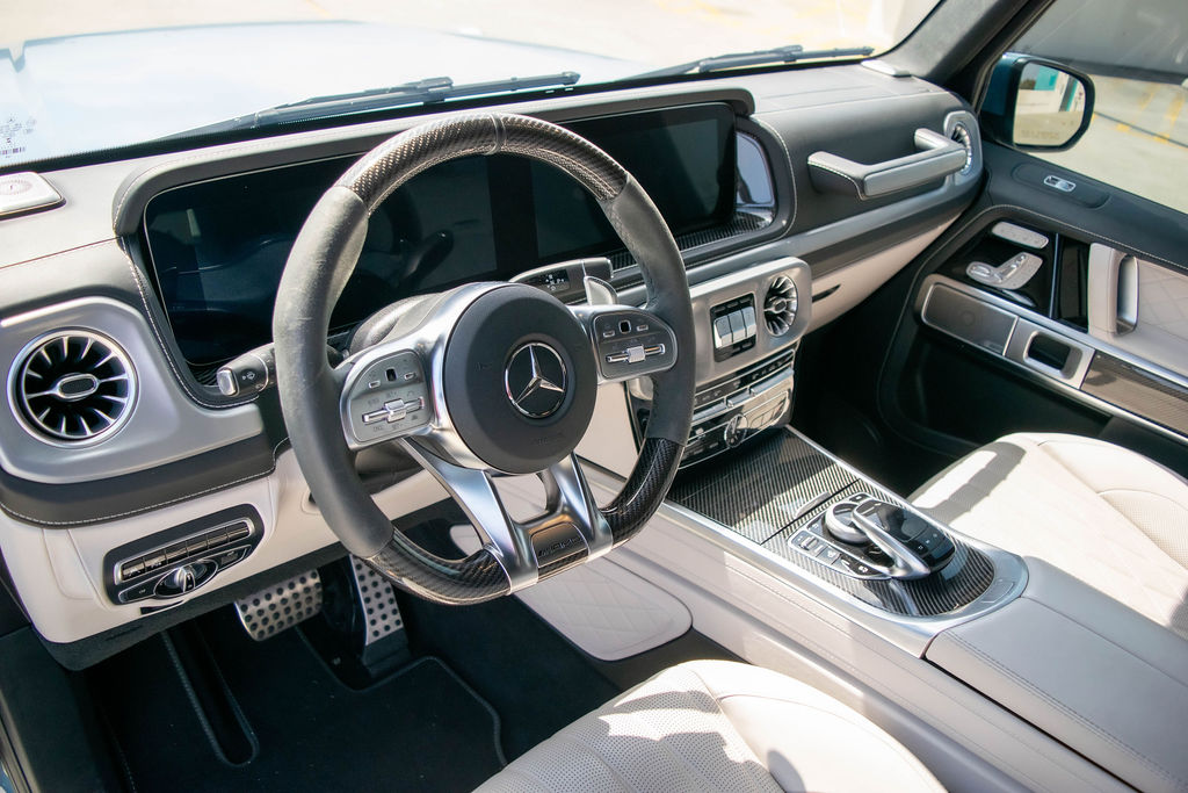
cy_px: 396
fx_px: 891
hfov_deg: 67.4
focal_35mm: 27
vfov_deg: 47.9
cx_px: 594
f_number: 4
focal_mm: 18
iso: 400
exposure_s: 1/1000
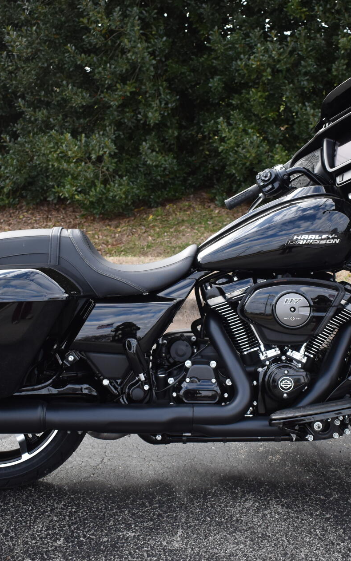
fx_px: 778
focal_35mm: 51
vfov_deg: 39.7
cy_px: 271
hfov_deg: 25.4
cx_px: 200
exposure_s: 1/1000
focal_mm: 21
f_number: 4
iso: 560
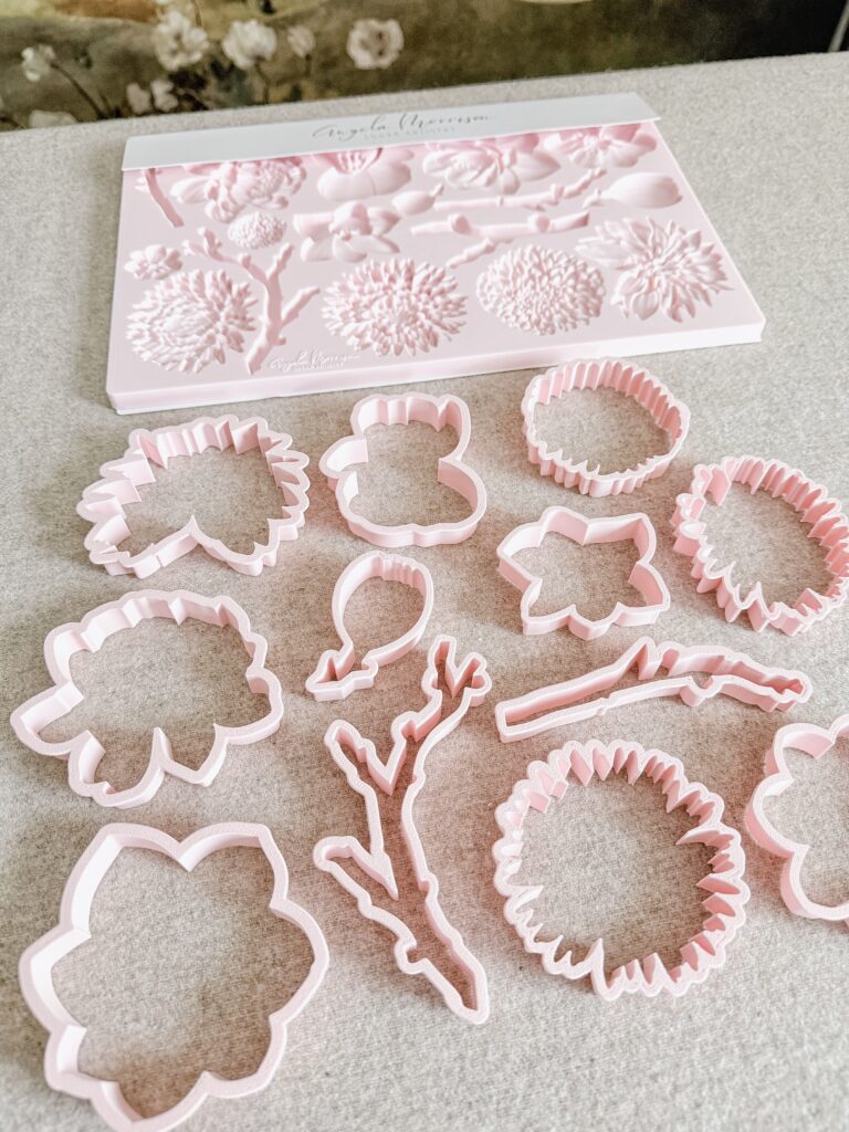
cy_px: 566
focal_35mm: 24
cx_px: 424
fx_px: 785
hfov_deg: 56.8
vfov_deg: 71.6
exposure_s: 1/75
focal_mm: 6.76
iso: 200
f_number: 1.8
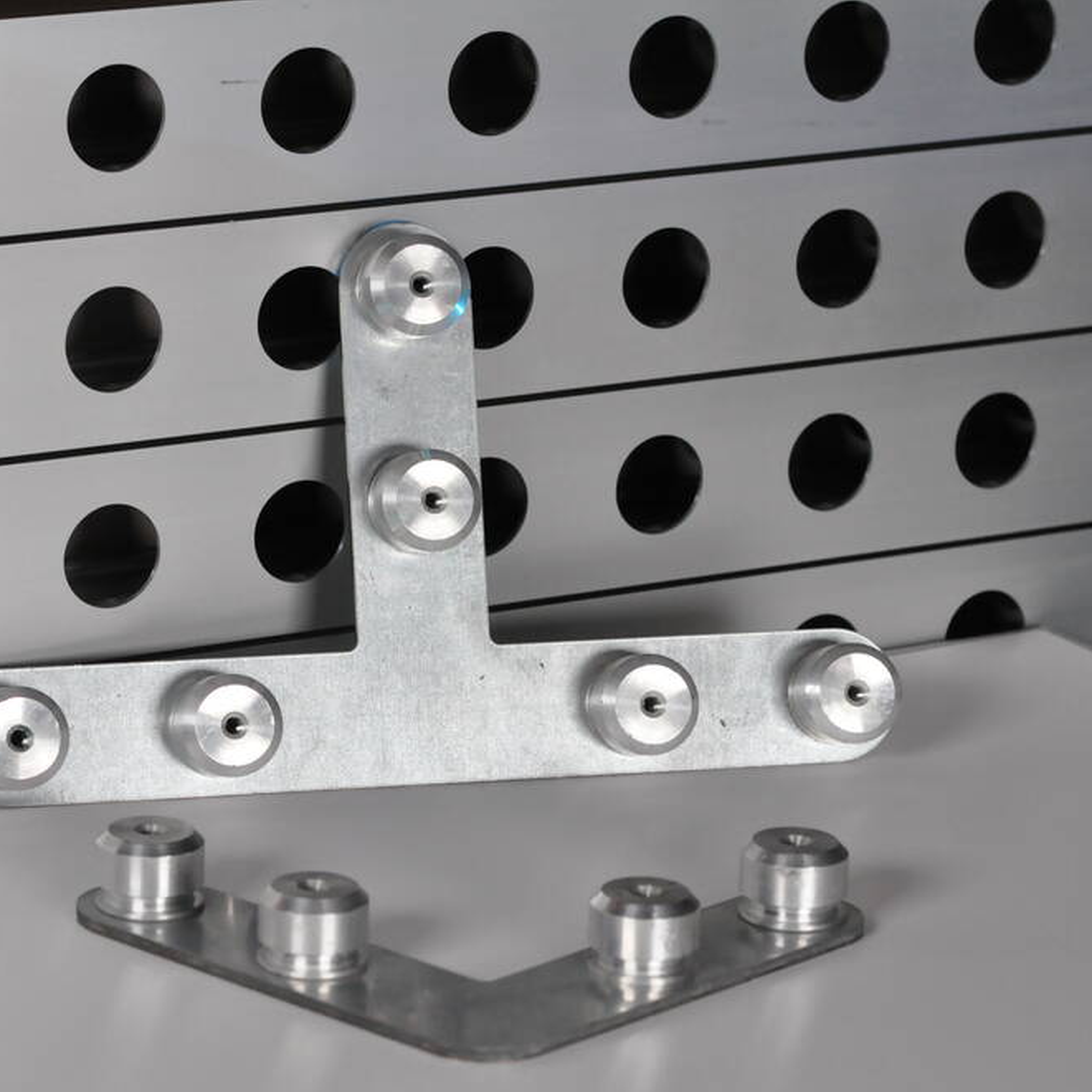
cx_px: 451
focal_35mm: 164
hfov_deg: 10.7
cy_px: 547
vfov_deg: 10.7
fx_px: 5840
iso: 2000
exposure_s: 1/500
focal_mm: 85
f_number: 5.6
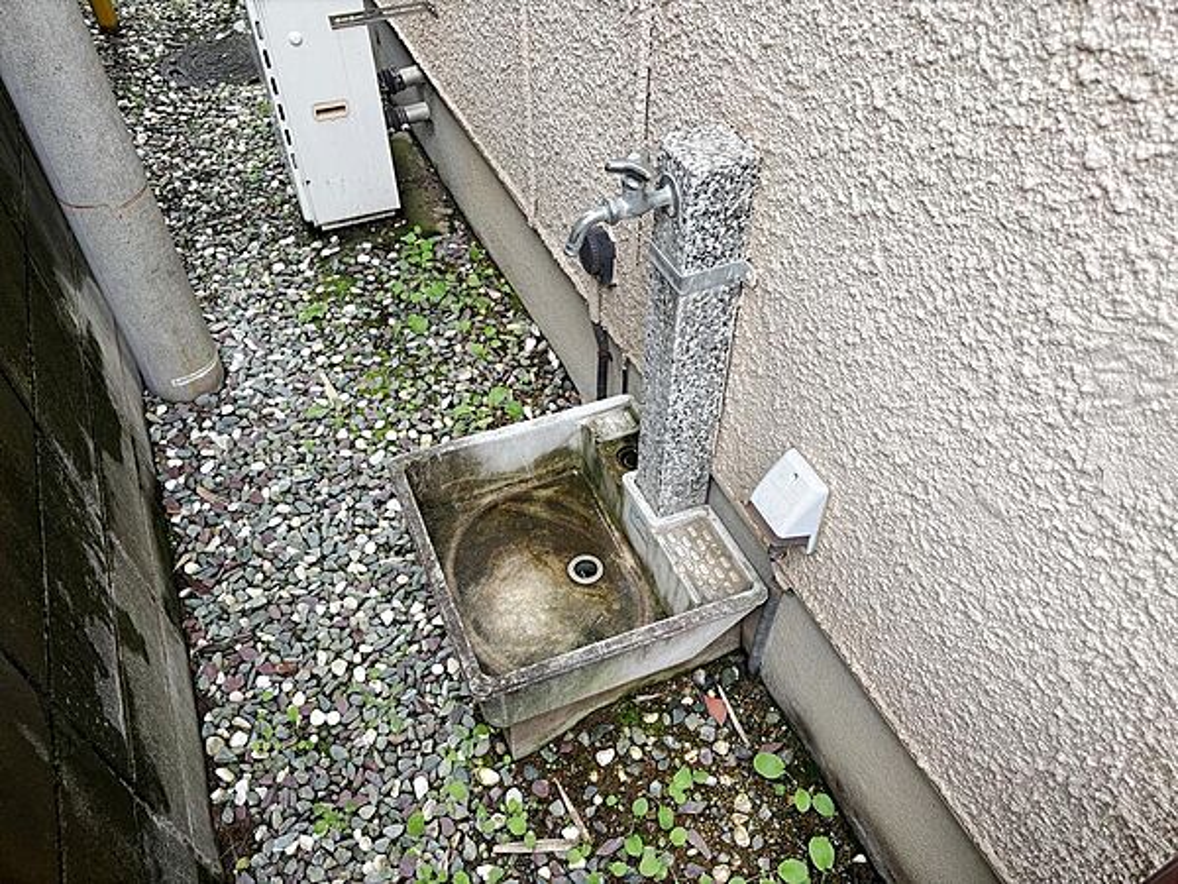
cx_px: 589
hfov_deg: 67.3
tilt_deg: -46.4
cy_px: 442
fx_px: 885
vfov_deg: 53.1
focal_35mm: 26
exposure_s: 1/152
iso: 32
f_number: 1.6
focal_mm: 5.96
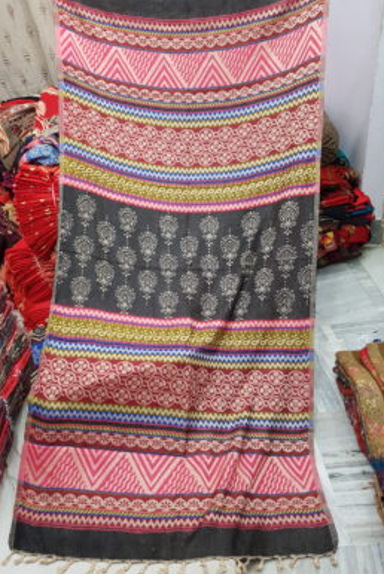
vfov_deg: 65.4
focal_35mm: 28
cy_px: 284
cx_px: 176
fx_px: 447
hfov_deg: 46.4
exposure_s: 1/25
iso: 250
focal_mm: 4.2
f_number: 1.7
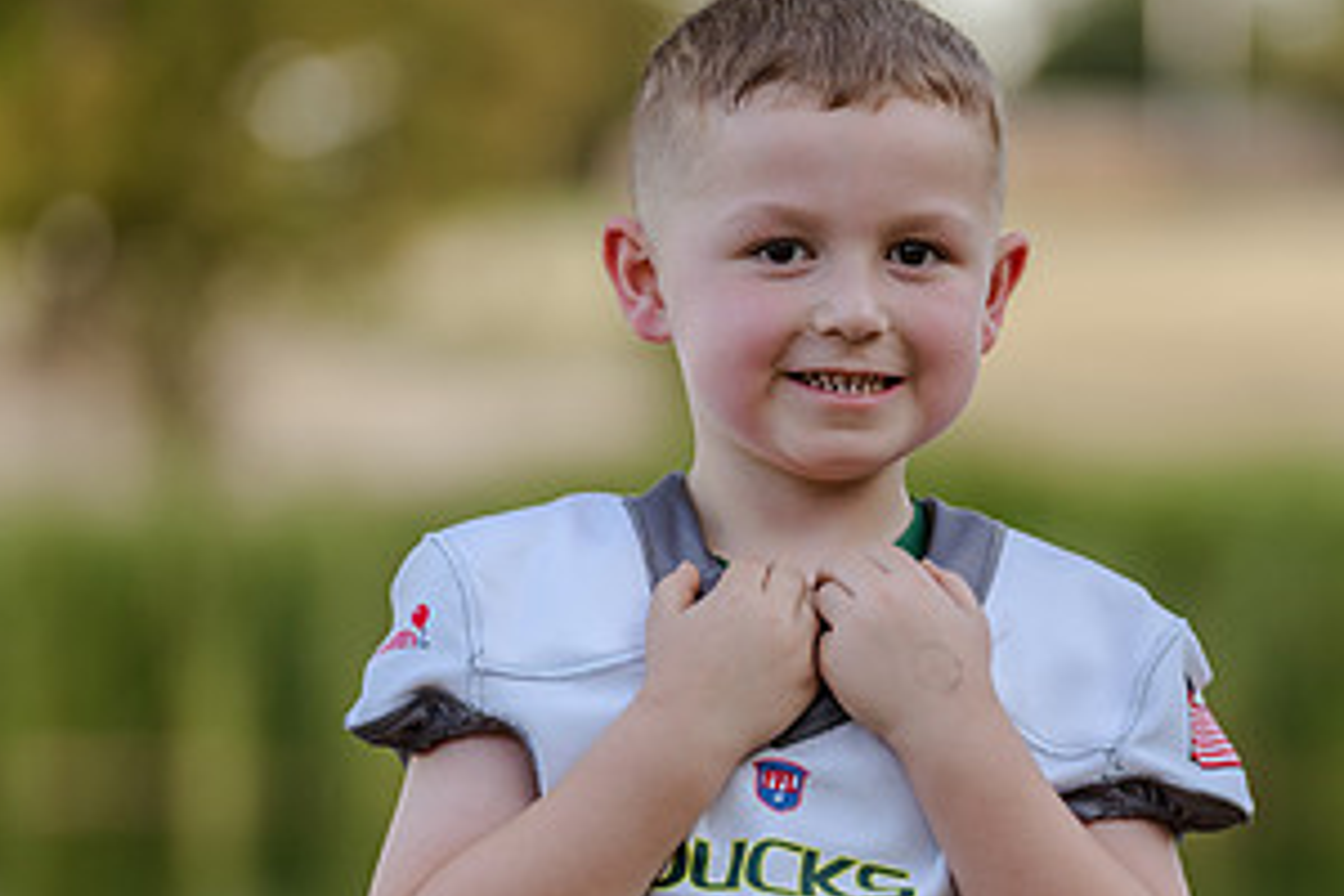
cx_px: 813
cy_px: 617
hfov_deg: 7.5
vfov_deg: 5.0
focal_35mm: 273
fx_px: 10191
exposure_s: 1/320
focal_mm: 137
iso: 160
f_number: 2.8
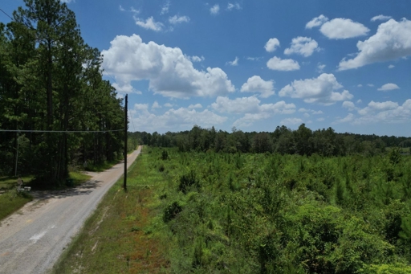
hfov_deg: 69.4
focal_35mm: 26
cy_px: 151
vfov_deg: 49.4
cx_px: 208
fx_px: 297
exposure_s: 1/8000
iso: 120
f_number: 1.7
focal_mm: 6.72
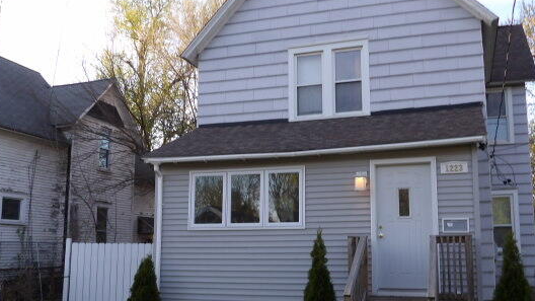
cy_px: 179
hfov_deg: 53.9
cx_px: 293
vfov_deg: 31.9
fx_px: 525
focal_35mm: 37
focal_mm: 5
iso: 100
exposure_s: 1/136
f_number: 3.4
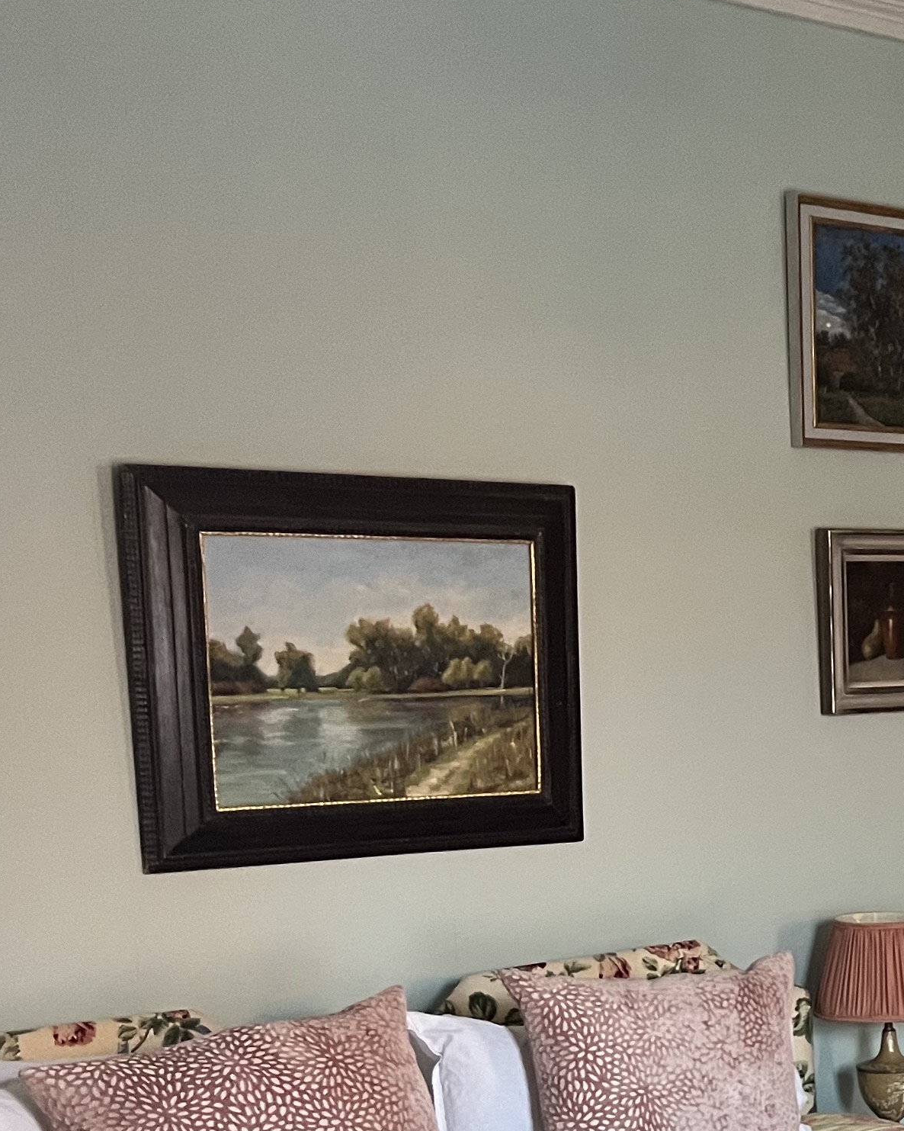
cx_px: 1483
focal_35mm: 69
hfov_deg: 18.6
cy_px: 996
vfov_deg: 26.7
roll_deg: +0.4
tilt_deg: -9.4
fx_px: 2308
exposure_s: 1/60
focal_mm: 5.1
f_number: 1.6
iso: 400
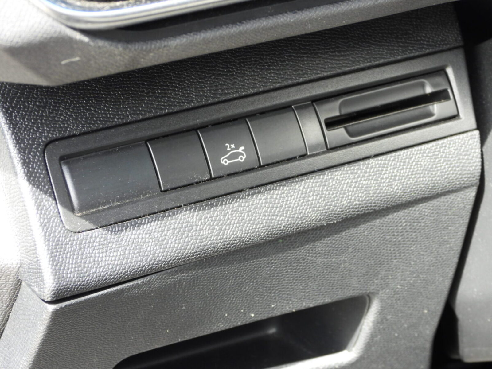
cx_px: 246
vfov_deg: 11.0
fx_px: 1919
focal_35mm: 135
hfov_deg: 14.6
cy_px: 184
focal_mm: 24.3
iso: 320
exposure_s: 1/60
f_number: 4
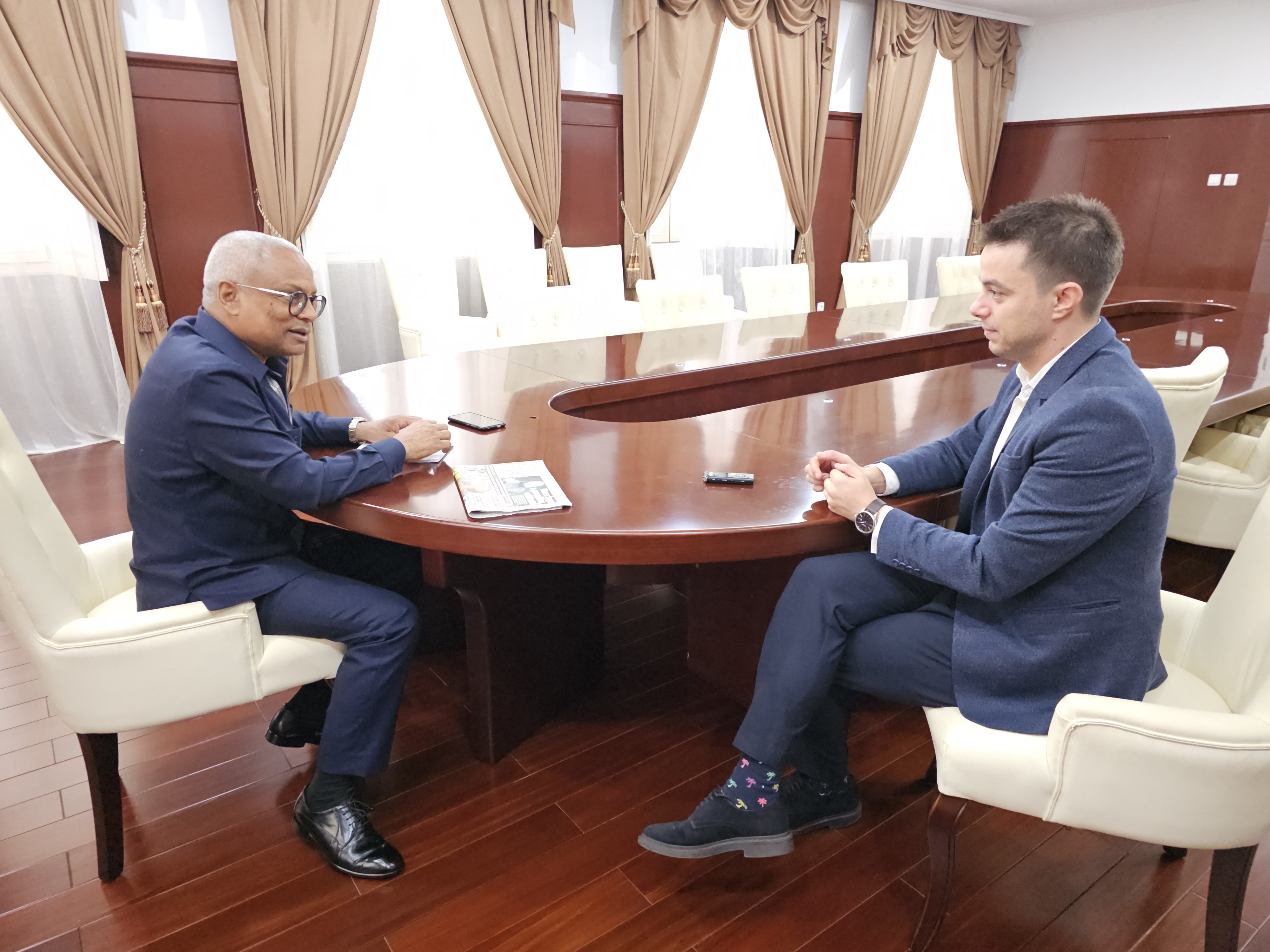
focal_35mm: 23
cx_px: 635
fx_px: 844
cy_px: 476
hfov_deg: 73.9
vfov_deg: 58.9
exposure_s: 1/50
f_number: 1.7
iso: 1000
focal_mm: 6.3
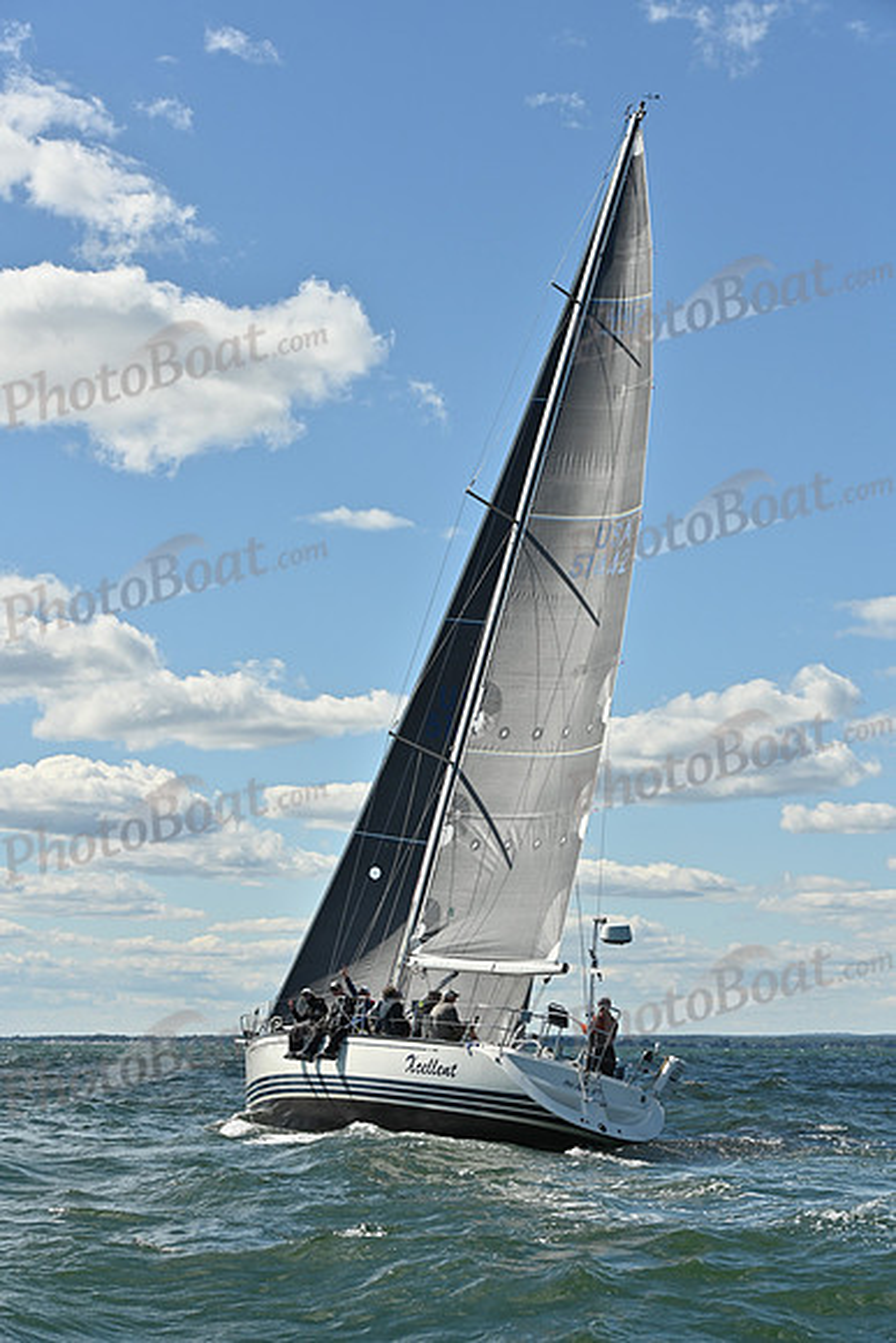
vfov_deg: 28.8
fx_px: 2612
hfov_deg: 19.5
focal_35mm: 70
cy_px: 672
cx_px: 448
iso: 320
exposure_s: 1/1600
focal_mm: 70
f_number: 9
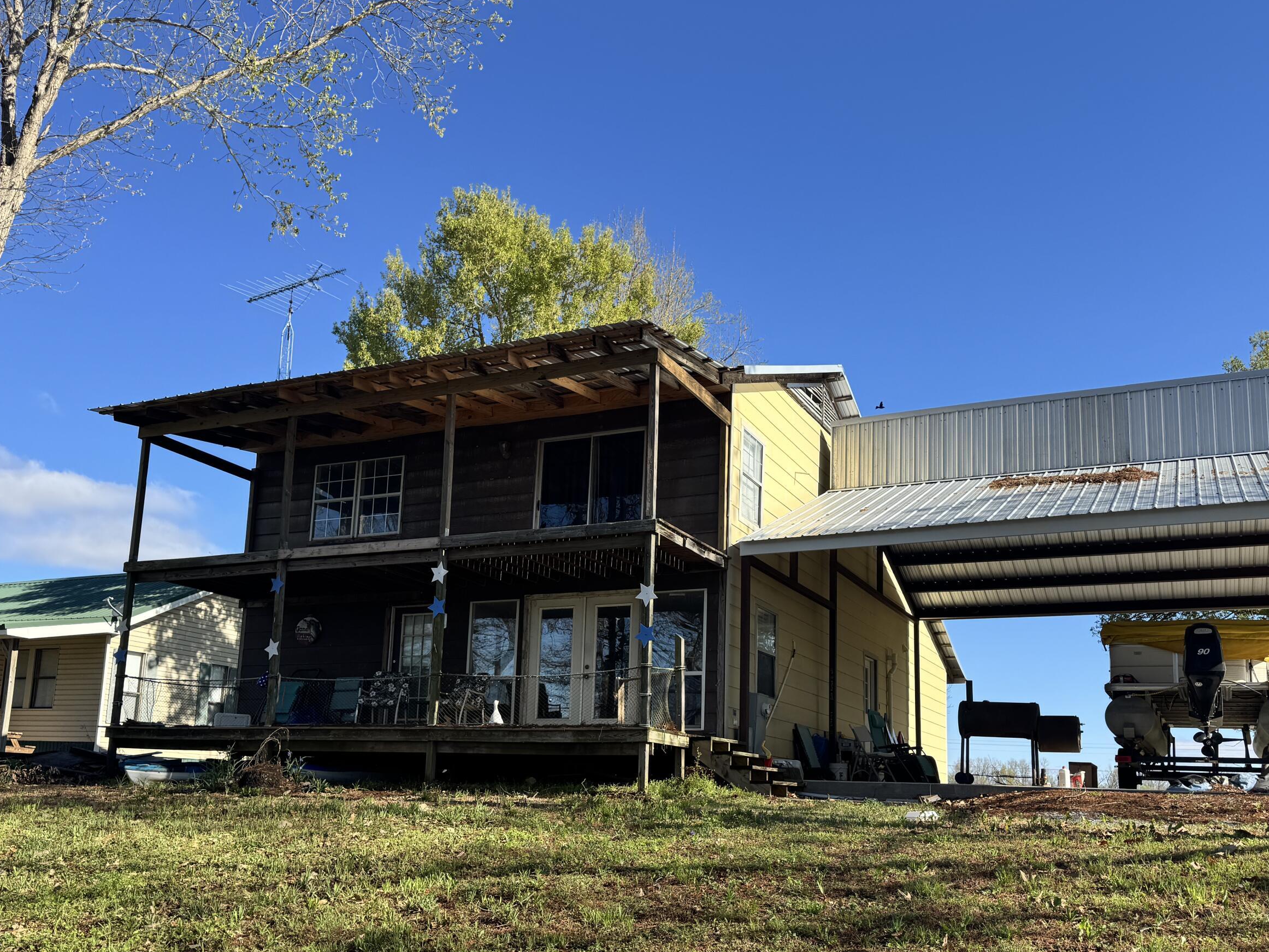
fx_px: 1136
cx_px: 614
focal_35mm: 31
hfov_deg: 58.3
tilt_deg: +10.8
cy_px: 601
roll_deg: -2.4
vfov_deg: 45.0
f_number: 1.78
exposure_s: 1/2833
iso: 80
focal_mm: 6.76
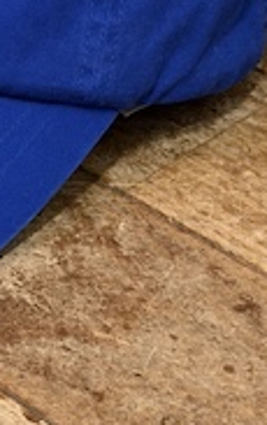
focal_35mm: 148
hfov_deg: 8.8
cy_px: -52
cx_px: -65
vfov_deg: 13.8
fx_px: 1716
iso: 500
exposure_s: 1/30
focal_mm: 6.76
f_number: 1.78
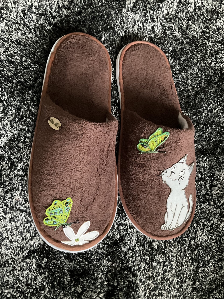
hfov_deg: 48.2
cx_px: 112
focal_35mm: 29
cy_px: 150
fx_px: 250
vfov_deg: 61.7
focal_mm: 3
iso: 640
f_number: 1.8
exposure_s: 1/30
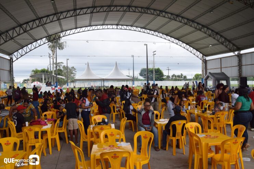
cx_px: 127
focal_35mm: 27
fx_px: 191
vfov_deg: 47.9
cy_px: 84
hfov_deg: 67.4
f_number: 8
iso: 200
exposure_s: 1/250
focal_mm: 18
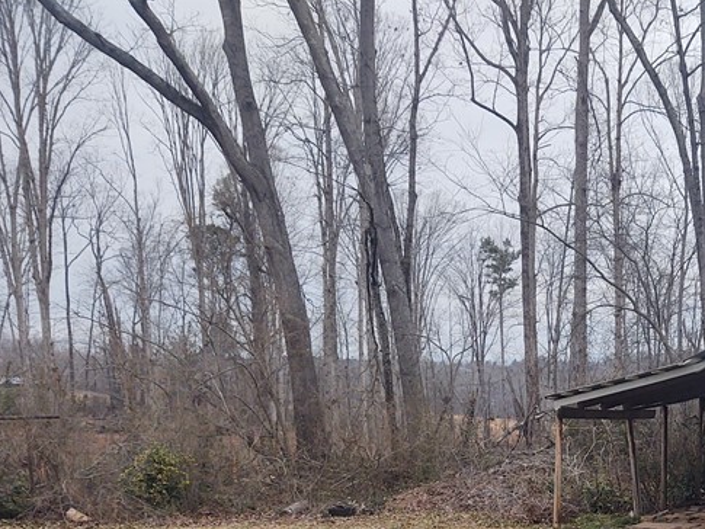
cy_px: 554
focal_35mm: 57
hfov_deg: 32.1
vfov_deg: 24.3
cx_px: 640
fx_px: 1161
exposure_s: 1/1584
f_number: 1.7
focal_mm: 4.75
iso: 100
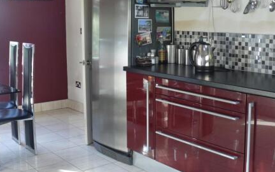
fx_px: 375
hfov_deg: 40.3
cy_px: 65
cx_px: 151
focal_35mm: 50
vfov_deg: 25.8
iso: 200
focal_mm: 7.5
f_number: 2.8
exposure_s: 1/30
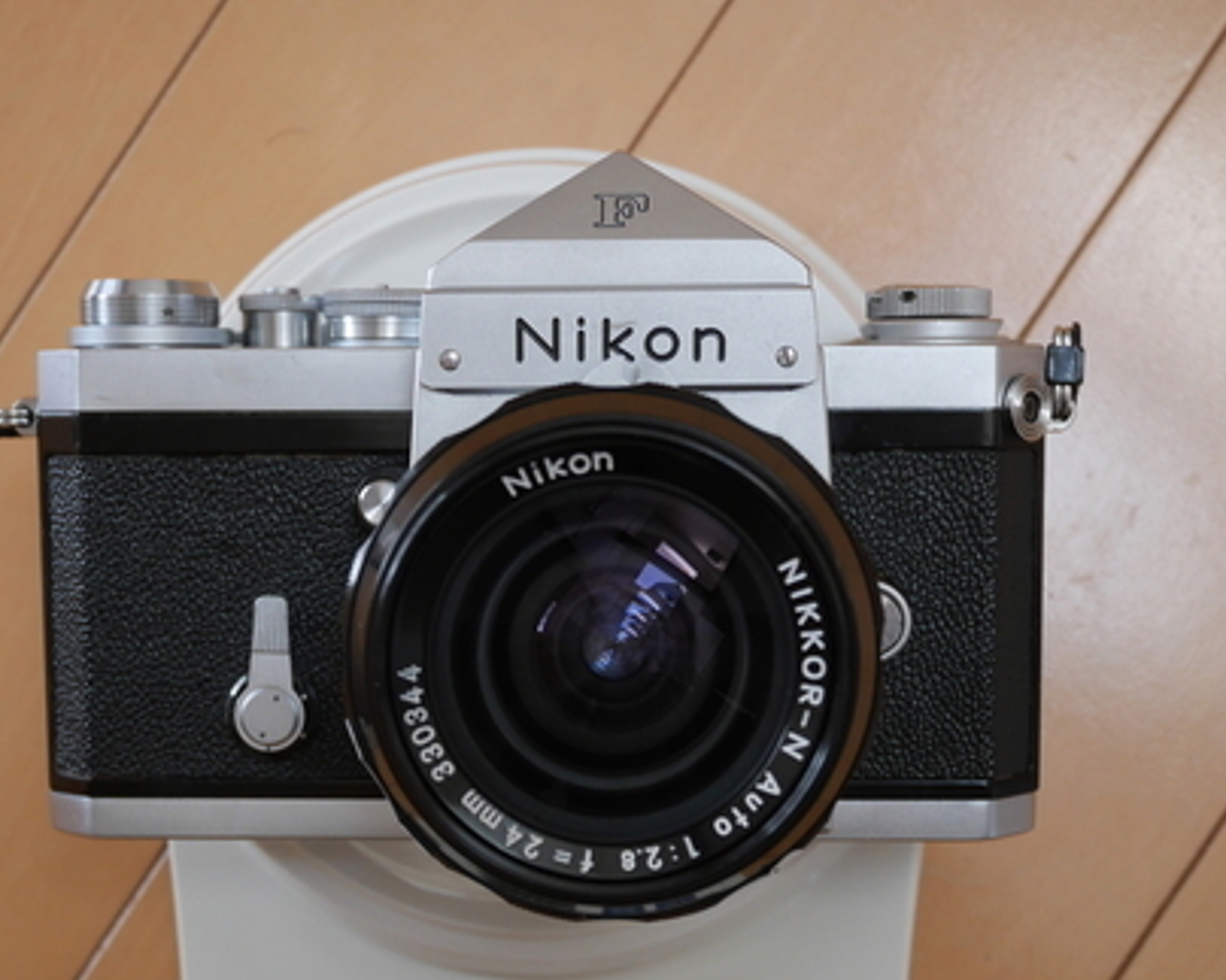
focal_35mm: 58
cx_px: 583
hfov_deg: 32.5
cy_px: 681
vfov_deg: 26.0
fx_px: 2104
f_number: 4.6
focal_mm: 20
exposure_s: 1/60
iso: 640
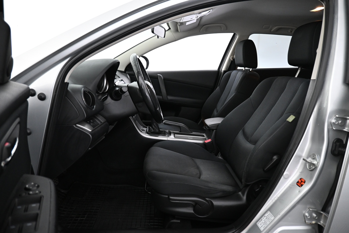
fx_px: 233
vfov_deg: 53.1
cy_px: 116
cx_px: 174
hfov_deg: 73.7
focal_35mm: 24
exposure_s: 1/30
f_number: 3.5
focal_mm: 16
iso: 1600
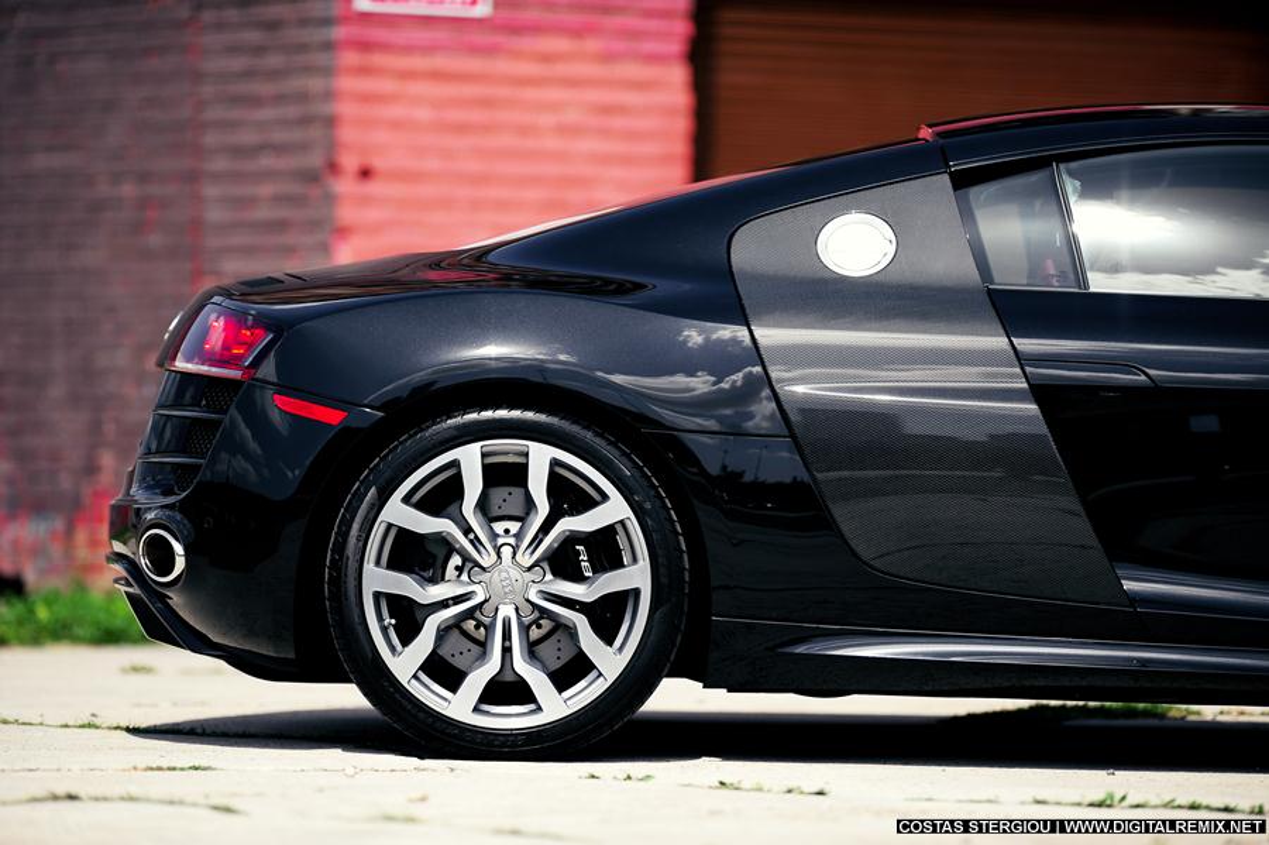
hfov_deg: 10.3
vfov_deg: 6.9
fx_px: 7046
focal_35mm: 200
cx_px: 634
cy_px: 422
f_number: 2
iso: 100
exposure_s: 1/3200
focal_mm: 200
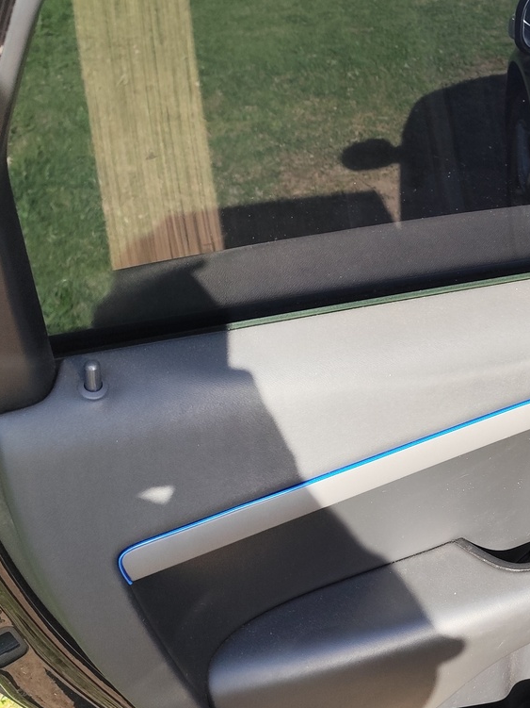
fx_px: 1001
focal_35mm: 49
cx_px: 563
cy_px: 256
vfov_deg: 38.6
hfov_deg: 27.5
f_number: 1.65
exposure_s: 1/292
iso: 50
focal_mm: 6.19
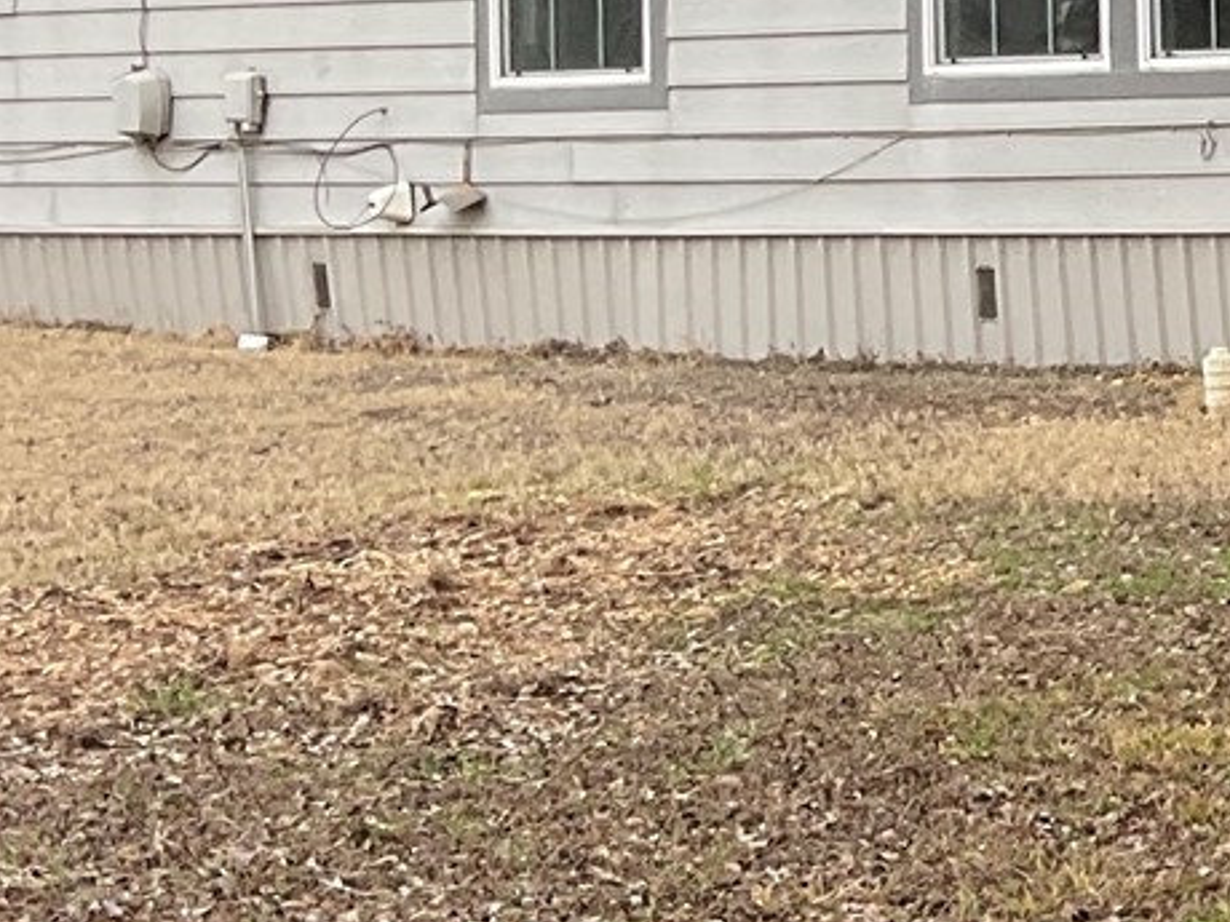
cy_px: -235
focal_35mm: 129
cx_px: 2222
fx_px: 4584
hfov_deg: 13.7
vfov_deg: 11.2
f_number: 1.8
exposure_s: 1/181
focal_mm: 3
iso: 16
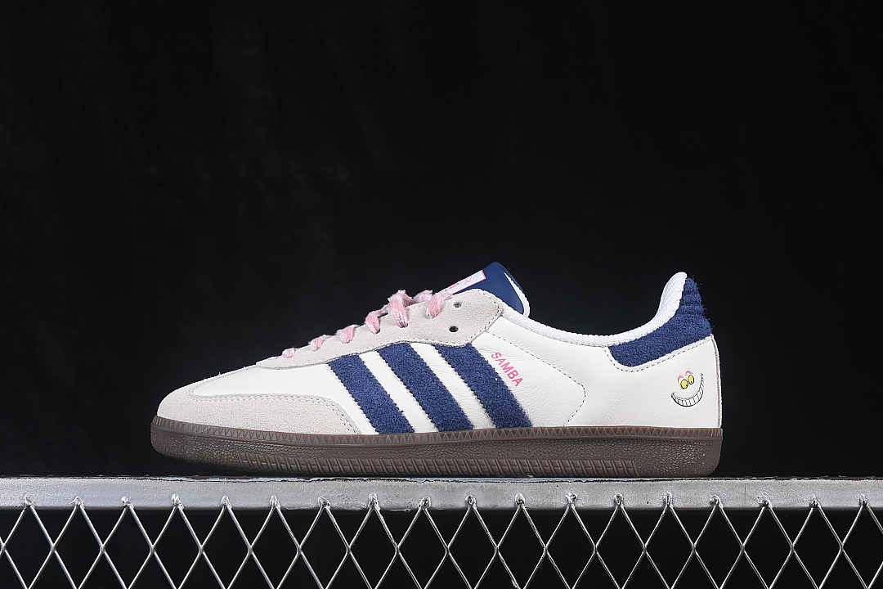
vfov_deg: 18.2
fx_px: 1839
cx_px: 442
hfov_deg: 27.0
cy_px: 294
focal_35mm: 75
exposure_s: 1/80
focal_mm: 50
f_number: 8
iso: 160
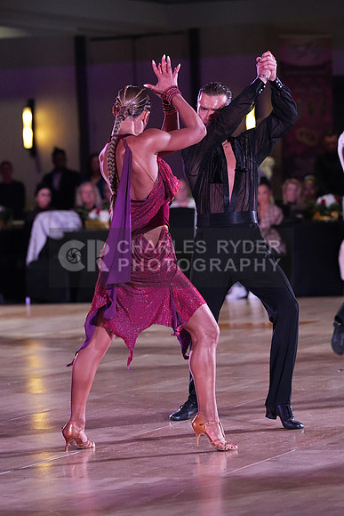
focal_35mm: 176
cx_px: 172
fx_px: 2521
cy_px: 258
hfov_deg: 7.8
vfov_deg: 11.7
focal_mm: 176
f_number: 5
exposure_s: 1/400
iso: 8000
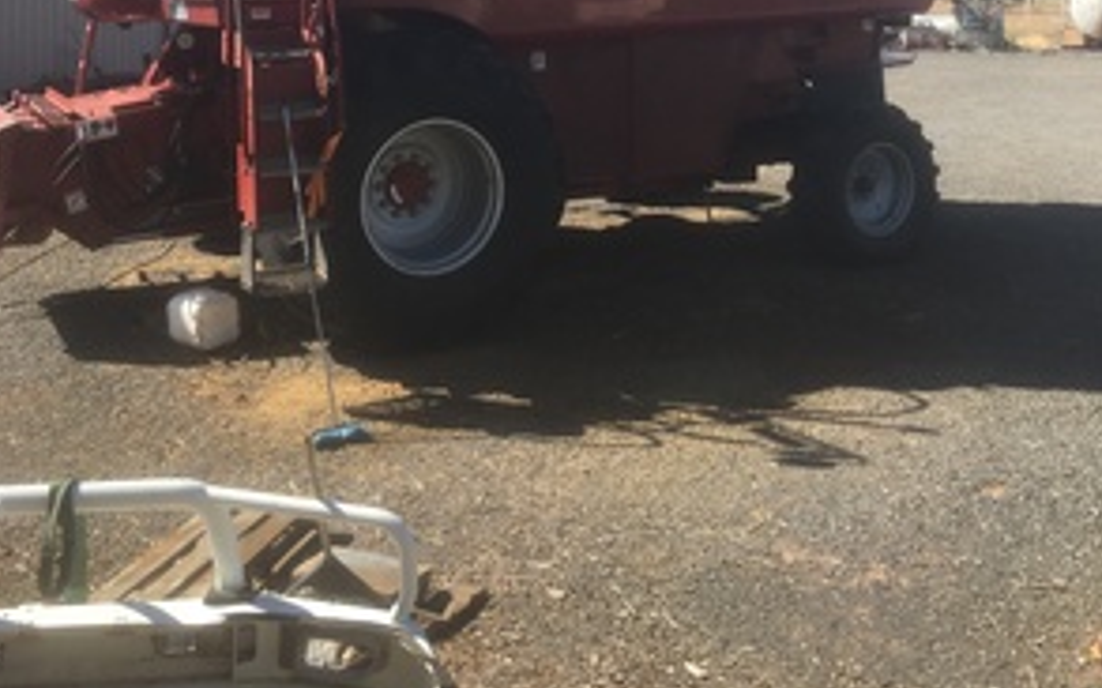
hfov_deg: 47.2
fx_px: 1261
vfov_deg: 28.0
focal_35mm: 42
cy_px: -53
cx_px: 545
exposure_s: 1/827
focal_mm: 4.15
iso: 25
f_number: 2.2
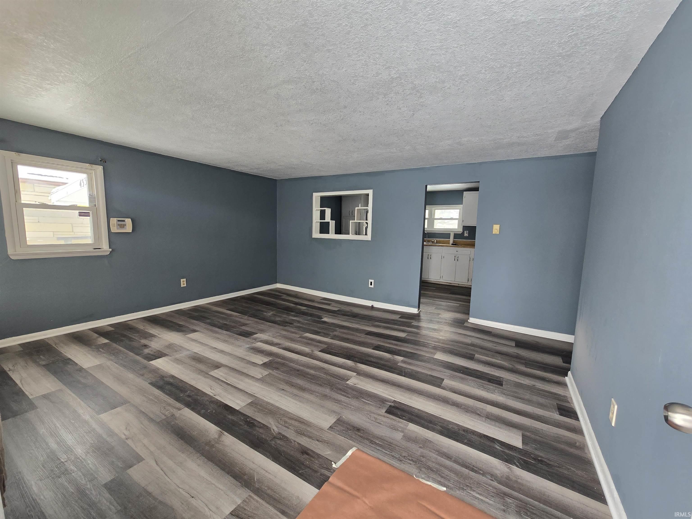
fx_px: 260
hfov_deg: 106.2
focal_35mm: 13
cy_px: 260
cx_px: 346
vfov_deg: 89.9
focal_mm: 2.2
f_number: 2.2
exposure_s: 1/60
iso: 64
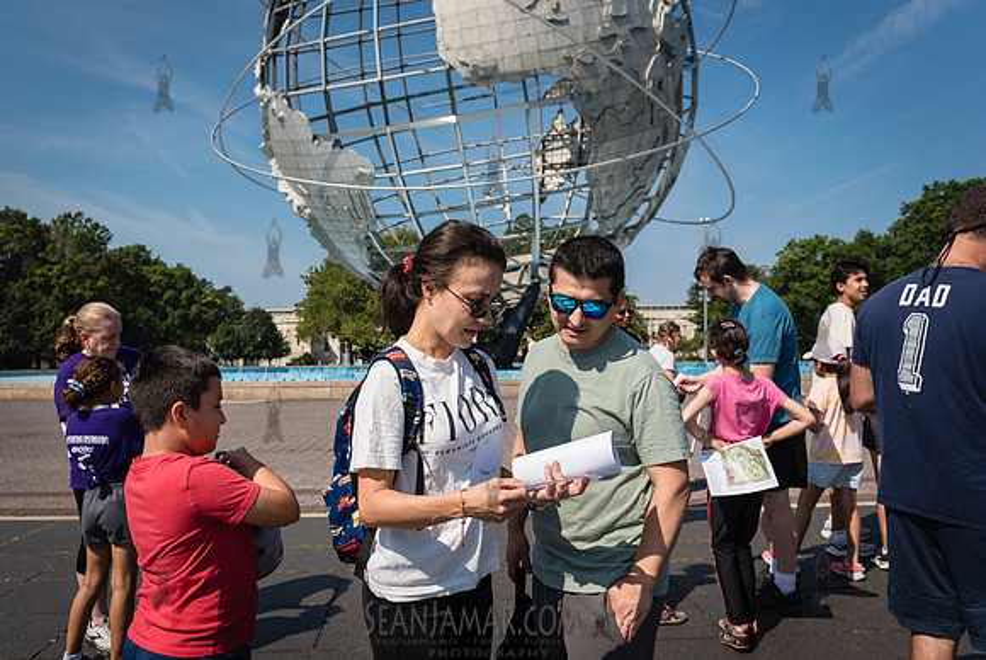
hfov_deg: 62.5
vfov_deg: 44.2
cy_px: 346
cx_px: 454
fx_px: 812
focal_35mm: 30
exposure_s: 1/2500
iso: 400
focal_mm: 27
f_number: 5
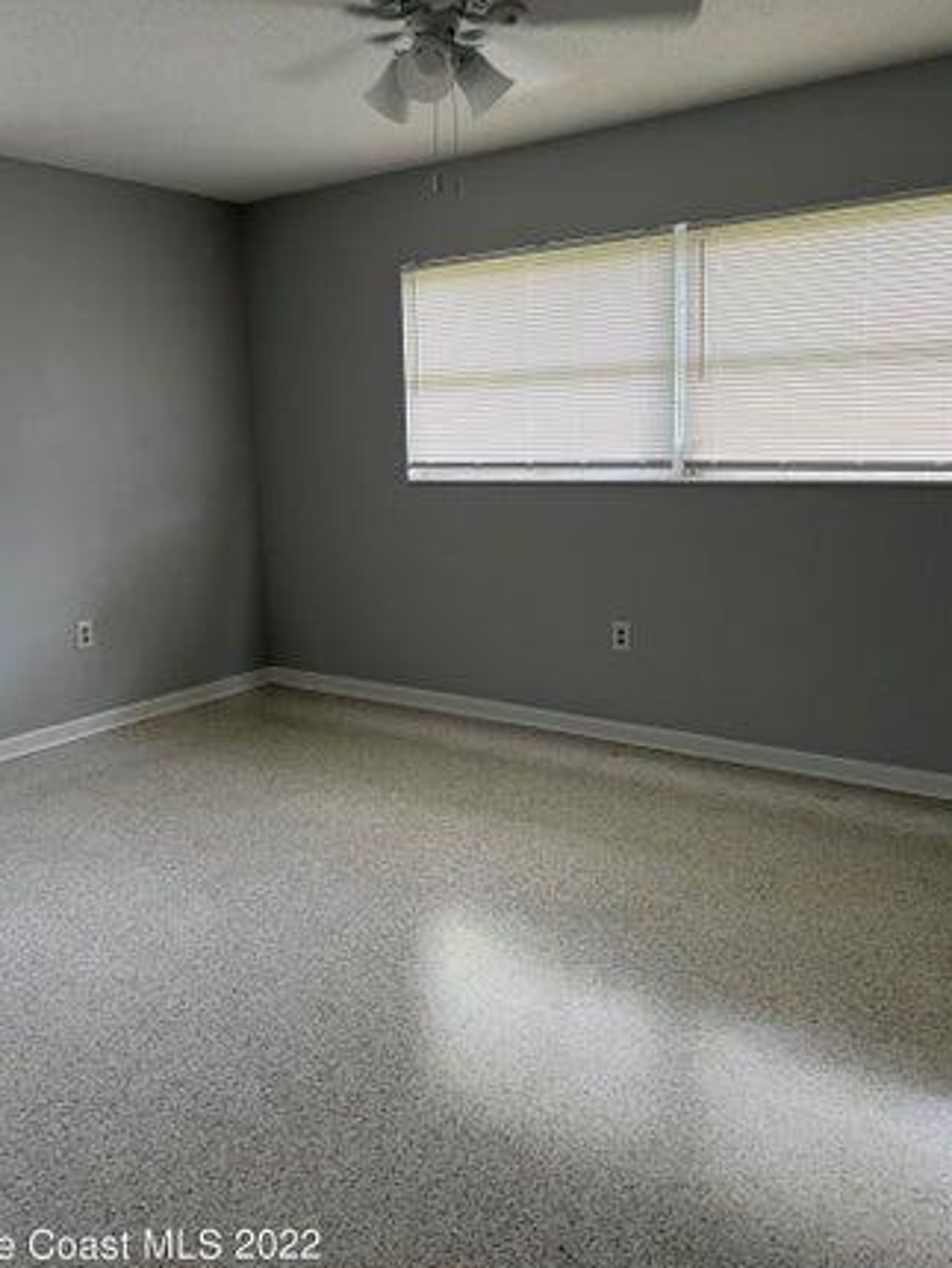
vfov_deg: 61.6
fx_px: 1062
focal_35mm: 29
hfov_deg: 48.2
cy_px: 602
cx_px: 430
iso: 80
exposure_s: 1/60
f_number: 1.5
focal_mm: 5.7
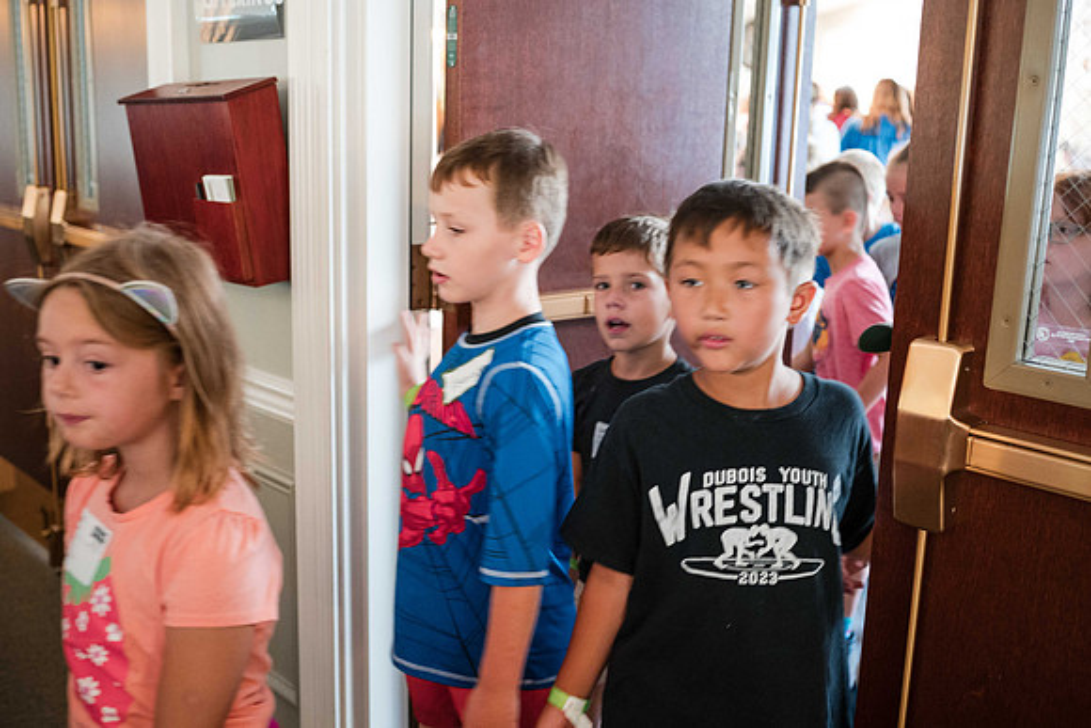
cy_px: 351
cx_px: 548
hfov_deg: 49.4
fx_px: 1185
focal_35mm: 39
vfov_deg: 34.2
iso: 4000
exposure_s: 1/60
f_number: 2.8
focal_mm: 35
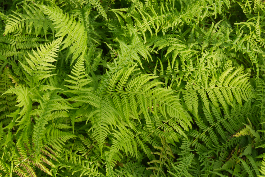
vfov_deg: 15.4
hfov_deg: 23.0
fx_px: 652
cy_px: 90
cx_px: 136
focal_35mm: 89
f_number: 13
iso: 800
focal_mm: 55
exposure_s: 1/100
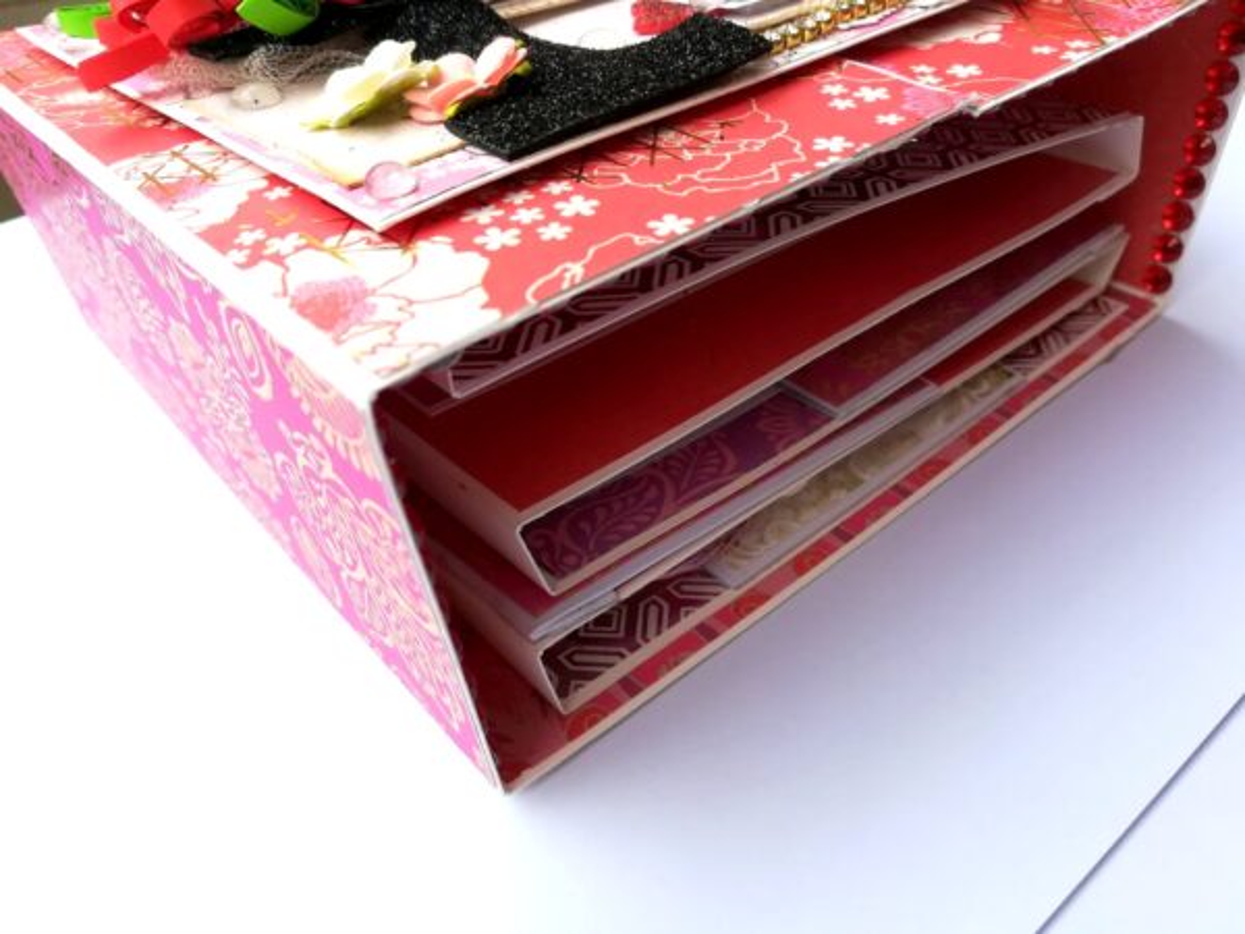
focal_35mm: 26
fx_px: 935
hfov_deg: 67.3
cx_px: 622
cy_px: 467
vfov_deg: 53.1
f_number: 2.2
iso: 50
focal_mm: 3.83
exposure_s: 1/357
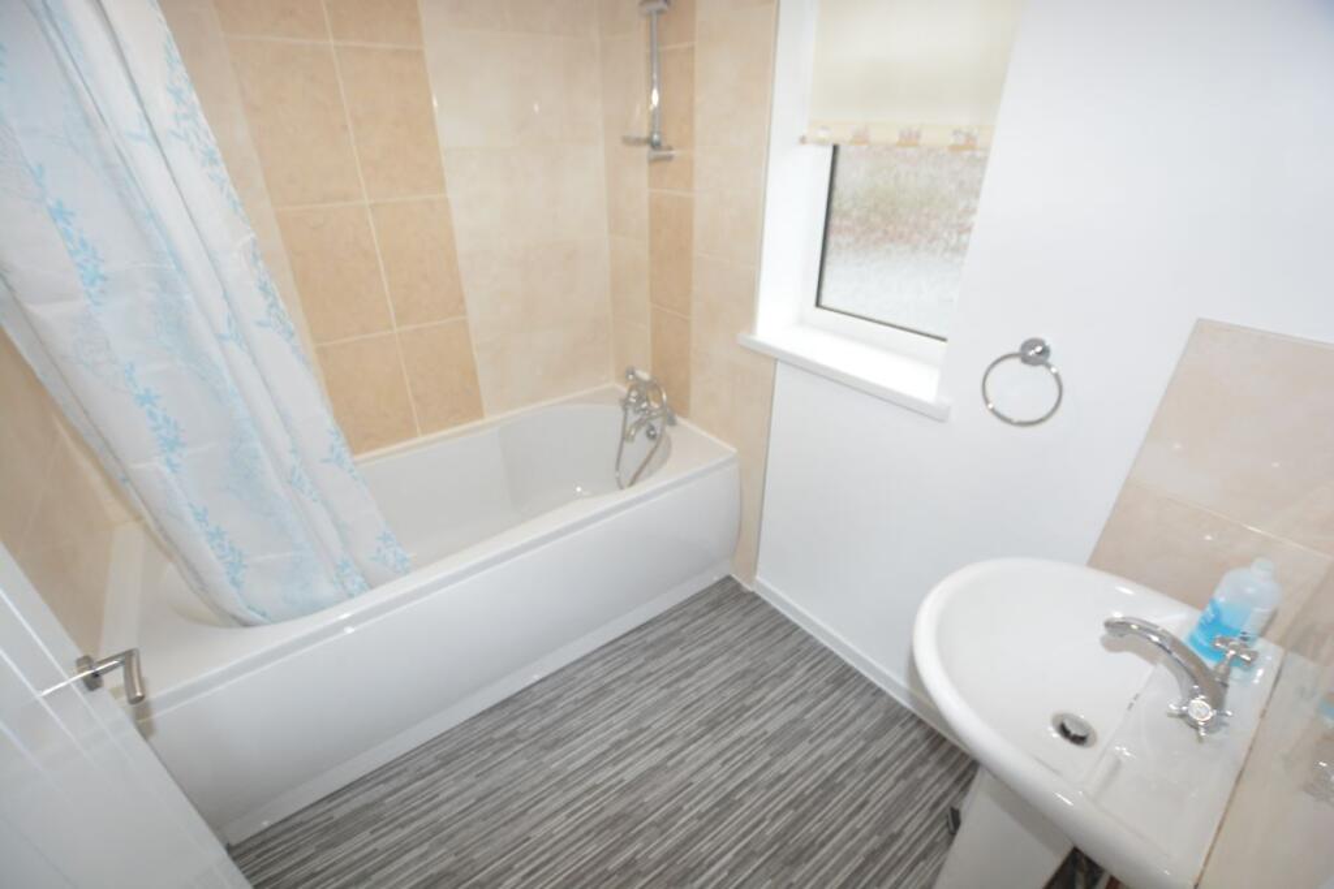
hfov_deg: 100.4
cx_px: 667
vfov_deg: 77.3
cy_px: 444
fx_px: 556
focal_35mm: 15
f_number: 4
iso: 250
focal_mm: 10
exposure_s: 1/60
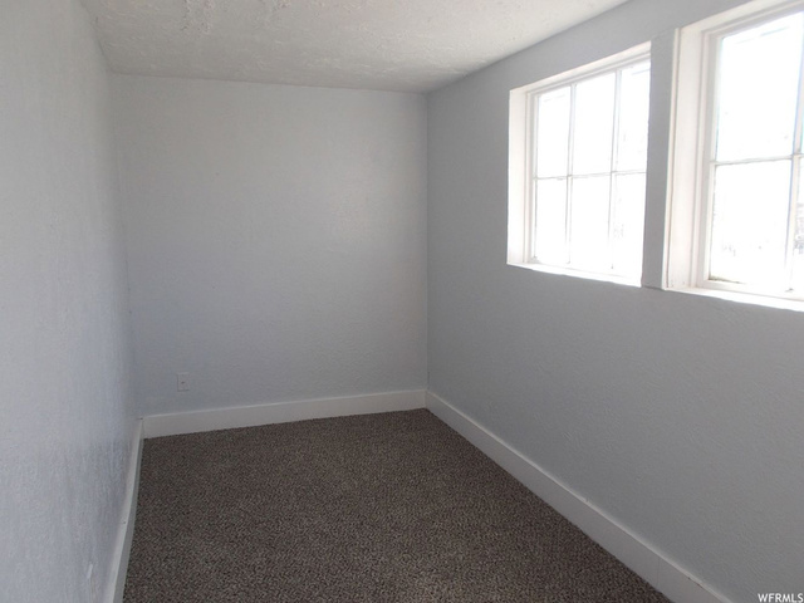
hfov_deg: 67.3
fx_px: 604
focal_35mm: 26
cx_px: 402
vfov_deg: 53.1
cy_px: 302
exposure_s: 1/160
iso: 80
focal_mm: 4.6
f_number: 3.2
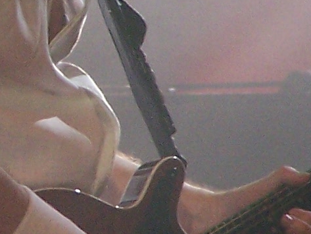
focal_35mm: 2070
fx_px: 18602
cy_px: 49
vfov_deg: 0.7
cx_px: 5
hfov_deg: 1.0
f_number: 3.7
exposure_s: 1/250
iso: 140
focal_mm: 63
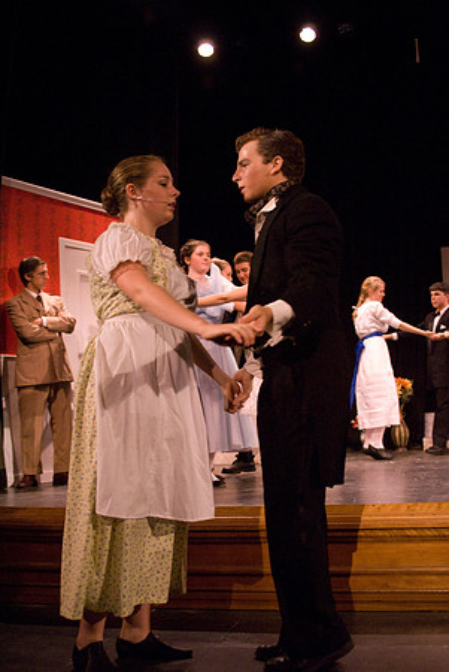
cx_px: 224
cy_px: 336
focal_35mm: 42
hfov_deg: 32.0
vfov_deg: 46.4
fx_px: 784
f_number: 2.8
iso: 1600
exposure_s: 1/160
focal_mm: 28
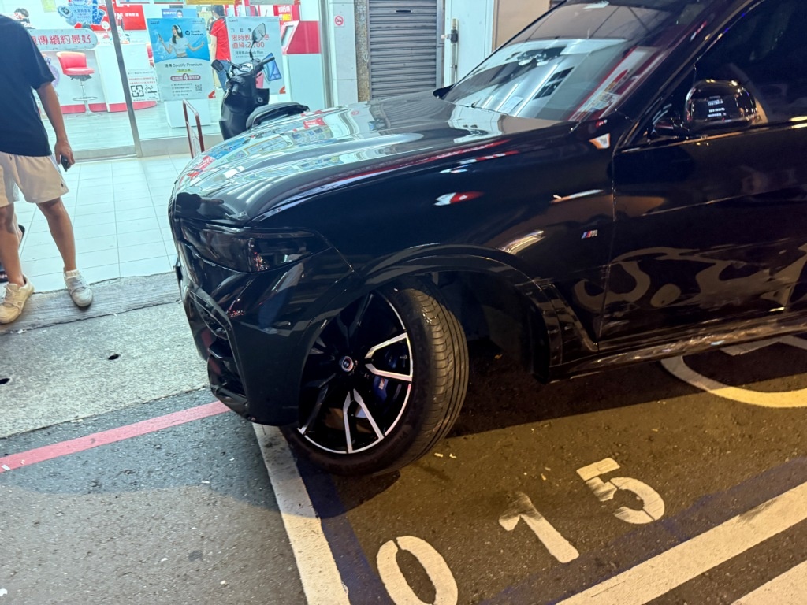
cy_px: 302
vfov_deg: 56.8
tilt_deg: -22.5
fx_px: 560
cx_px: 404
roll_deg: -0.5
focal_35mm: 24
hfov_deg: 71.6
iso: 640
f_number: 1.78
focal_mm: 6.76
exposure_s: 1/40
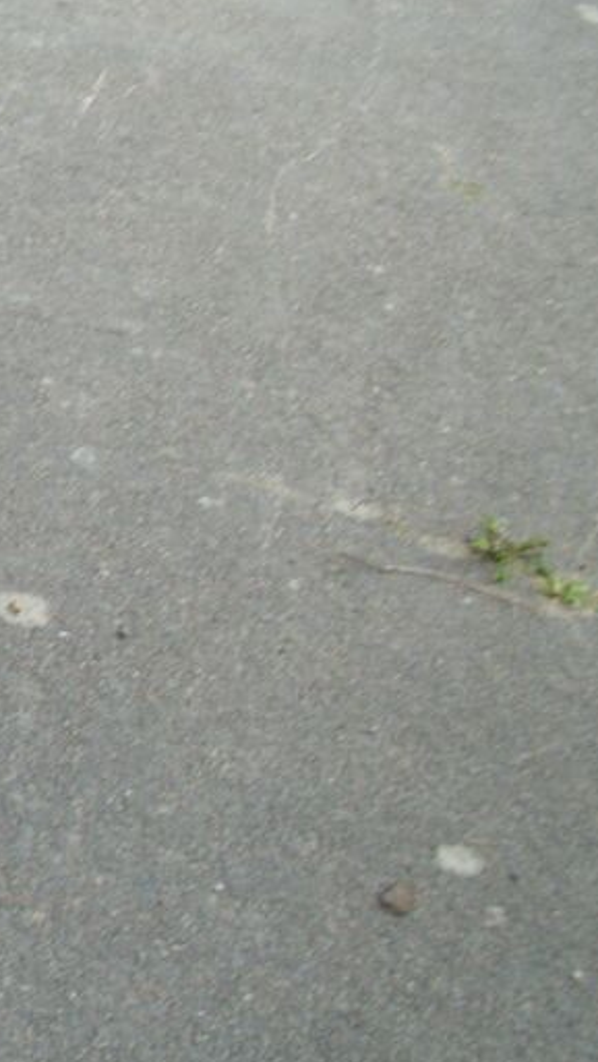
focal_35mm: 87
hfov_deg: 12.0
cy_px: 282
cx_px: -695
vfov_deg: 24.2
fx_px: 2450
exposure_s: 1/60
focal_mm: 5.7
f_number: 8.8
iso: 80
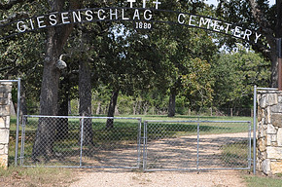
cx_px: 166
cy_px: 28
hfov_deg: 21.3
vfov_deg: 14.1
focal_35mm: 96
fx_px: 750
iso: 200
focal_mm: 32
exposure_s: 1/250
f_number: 8
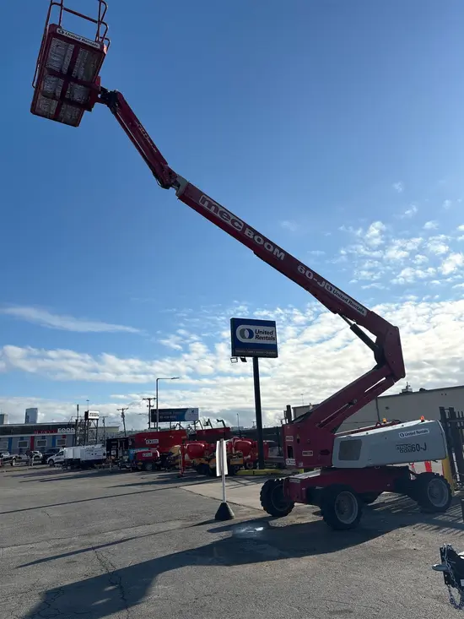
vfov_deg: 67.3
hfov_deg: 53.1
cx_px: 232
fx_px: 465
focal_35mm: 26
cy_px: 310
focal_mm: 5.96
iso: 50
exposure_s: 1/6993
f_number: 1.6
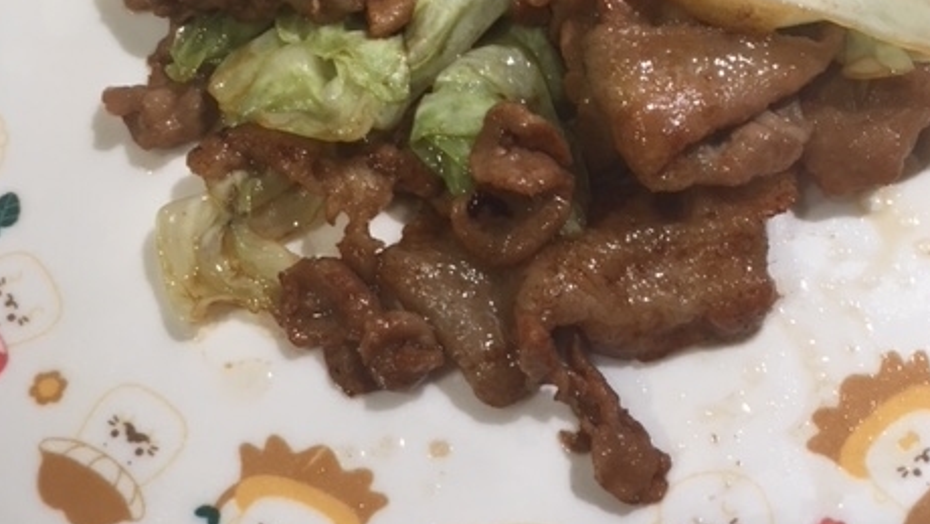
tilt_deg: -66.2
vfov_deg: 26.3
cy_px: 65
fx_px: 1085
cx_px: 475
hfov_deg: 46.4
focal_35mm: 44
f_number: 2.2
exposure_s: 1/33
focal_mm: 4.15
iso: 50
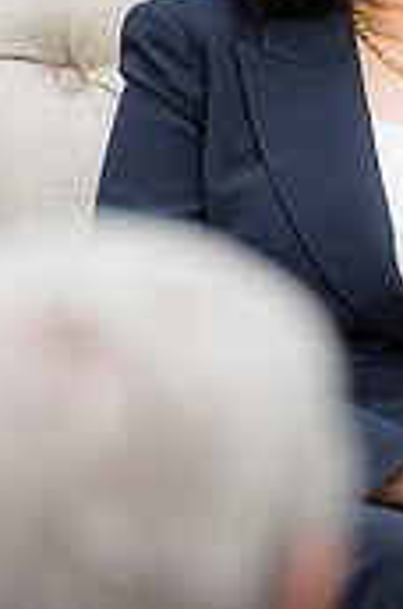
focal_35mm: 708
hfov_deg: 1.9
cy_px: 39
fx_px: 11936
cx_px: 460
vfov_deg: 2.9
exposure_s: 1/500
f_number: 5.6
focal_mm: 270
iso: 2200
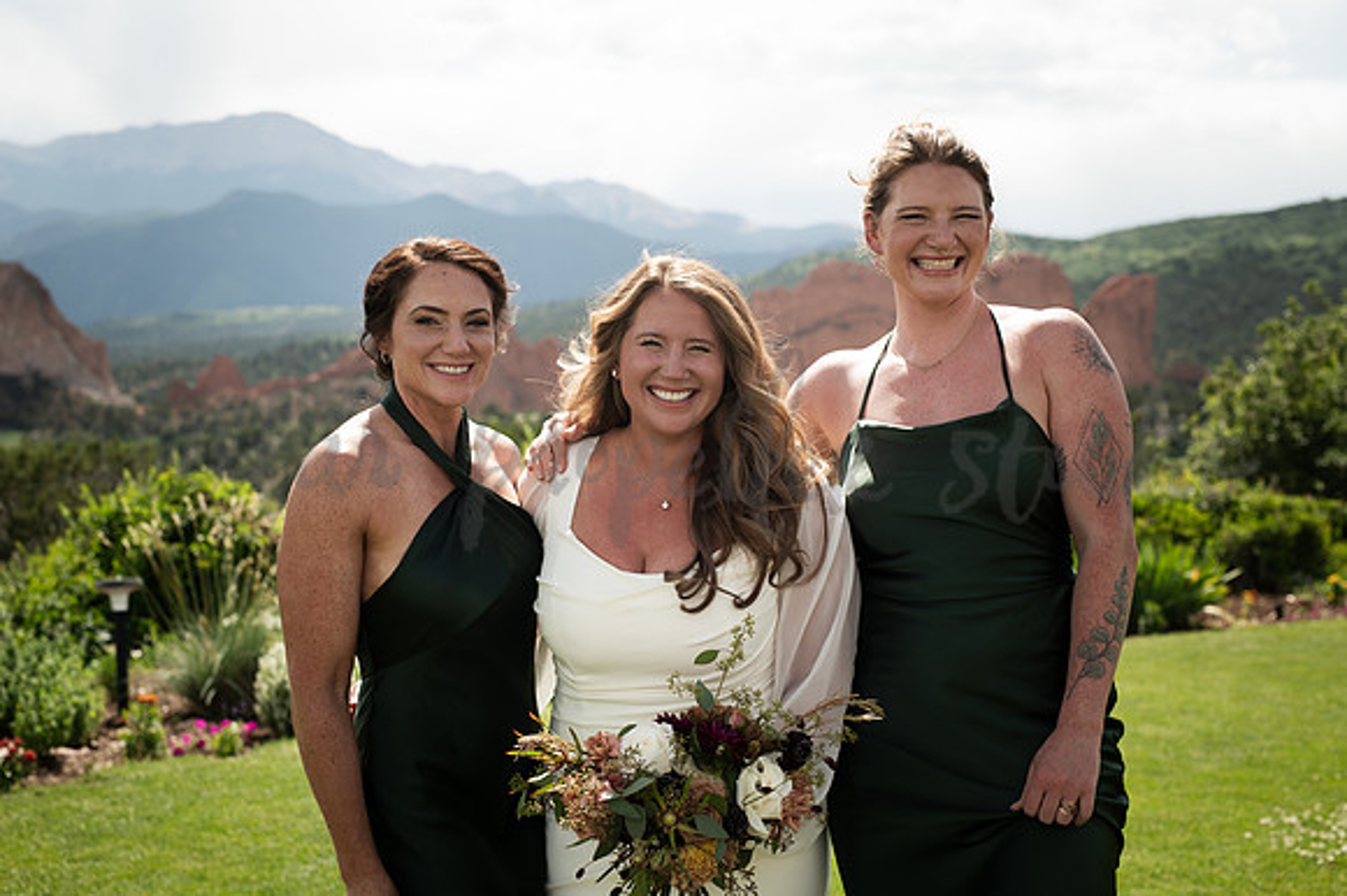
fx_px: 1870
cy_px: 448
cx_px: 674
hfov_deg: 39.6
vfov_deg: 27.0
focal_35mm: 50
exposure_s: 1/500
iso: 100
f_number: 4.5
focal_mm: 50
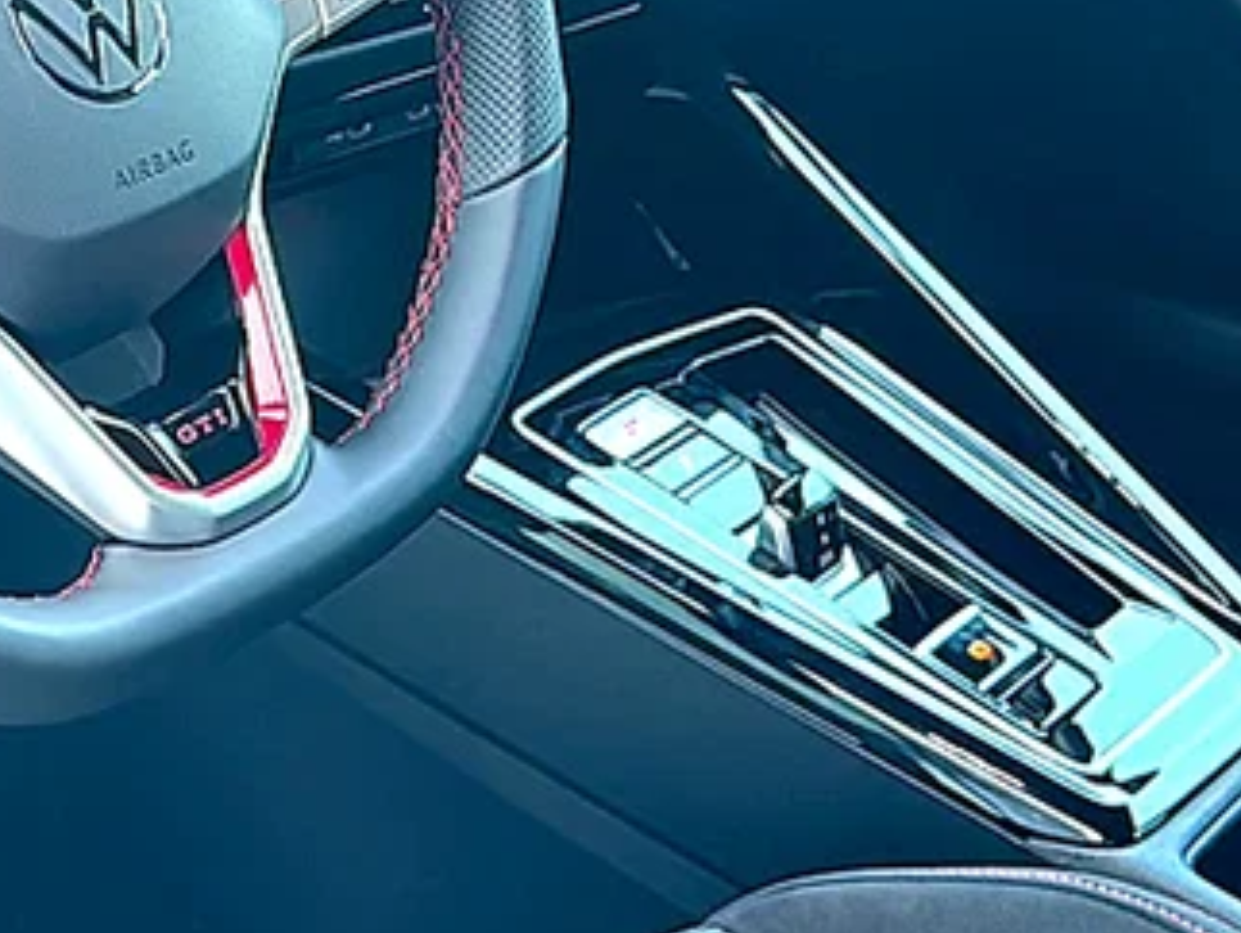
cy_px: 137
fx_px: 2727
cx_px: 308
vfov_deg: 19.1
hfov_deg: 25.3
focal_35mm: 76
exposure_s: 1/103
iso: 100
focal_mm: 6.86
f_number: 1.78
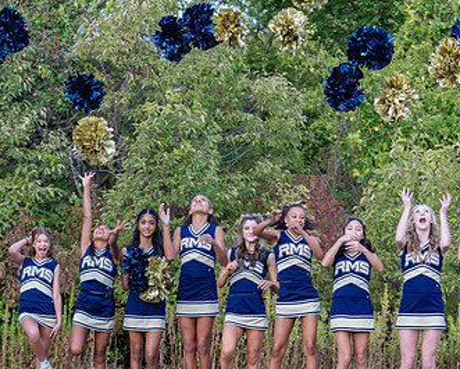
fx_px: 1566
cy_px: 254
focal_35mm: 115
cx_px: 165
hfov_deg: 16.7
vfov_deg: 13.4
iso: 400
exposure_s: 1/1250
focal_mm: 70
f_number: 3.2
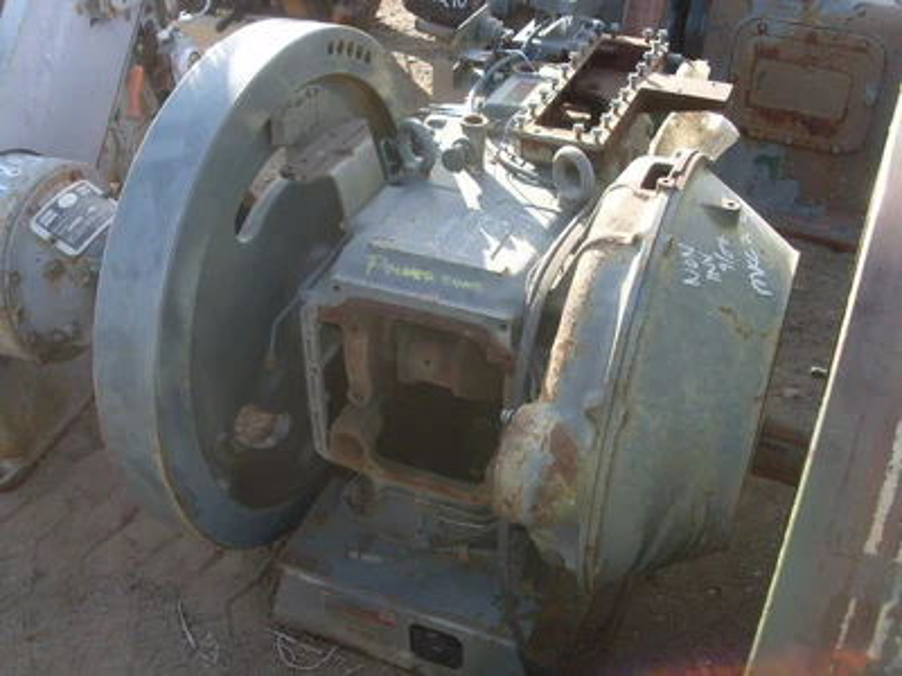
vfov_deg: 37.7
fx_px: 990
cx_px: 451
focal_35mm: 38
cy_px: 338
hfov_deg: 49.0
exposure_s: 1/250
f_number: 3
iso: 80
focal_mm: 6.3
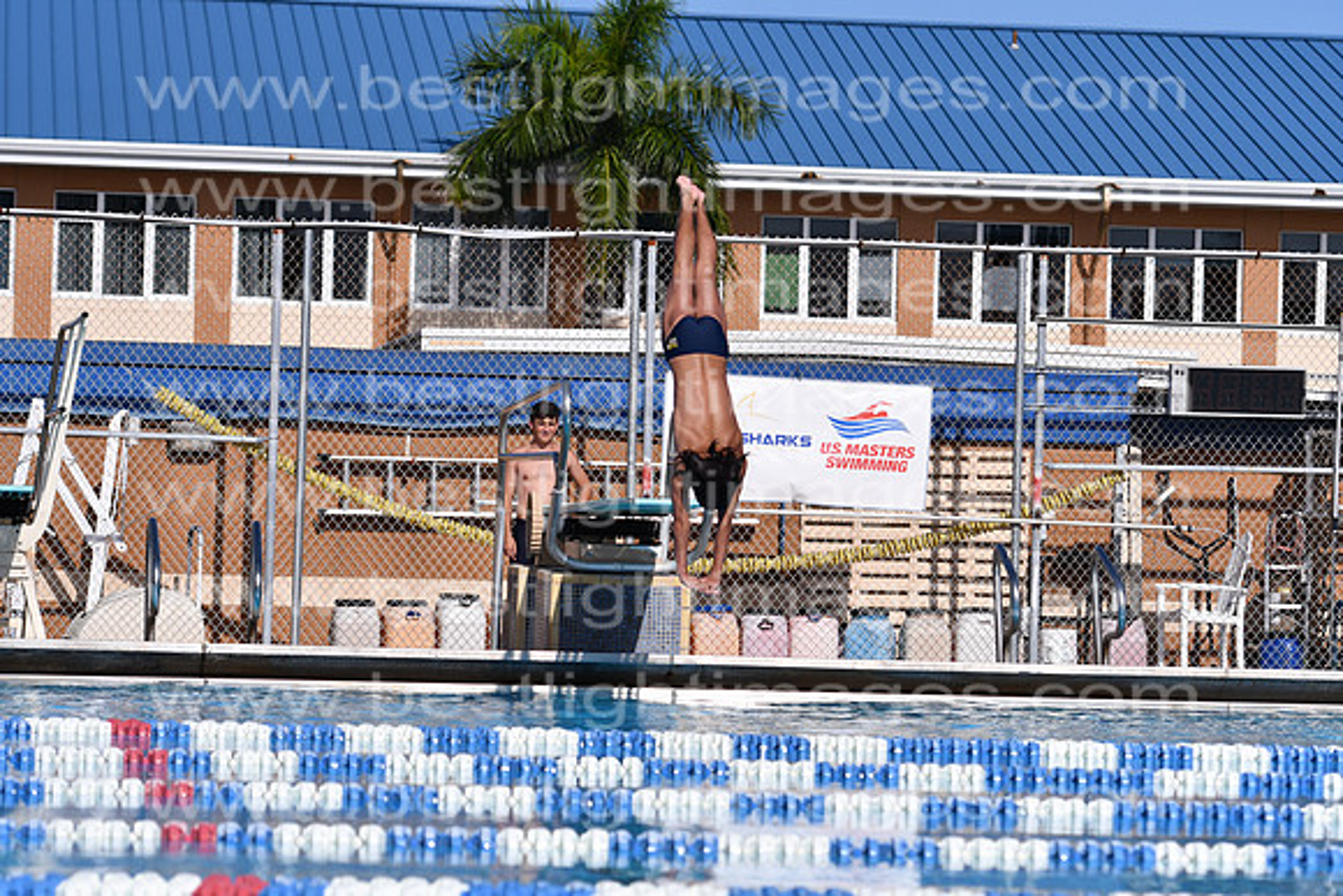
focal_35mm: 153
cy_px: 448
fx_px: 5709
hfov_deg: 13.4
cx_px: 672
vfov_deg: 9.0
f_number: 4.5
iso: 220
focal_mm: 102
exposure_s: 1/8000
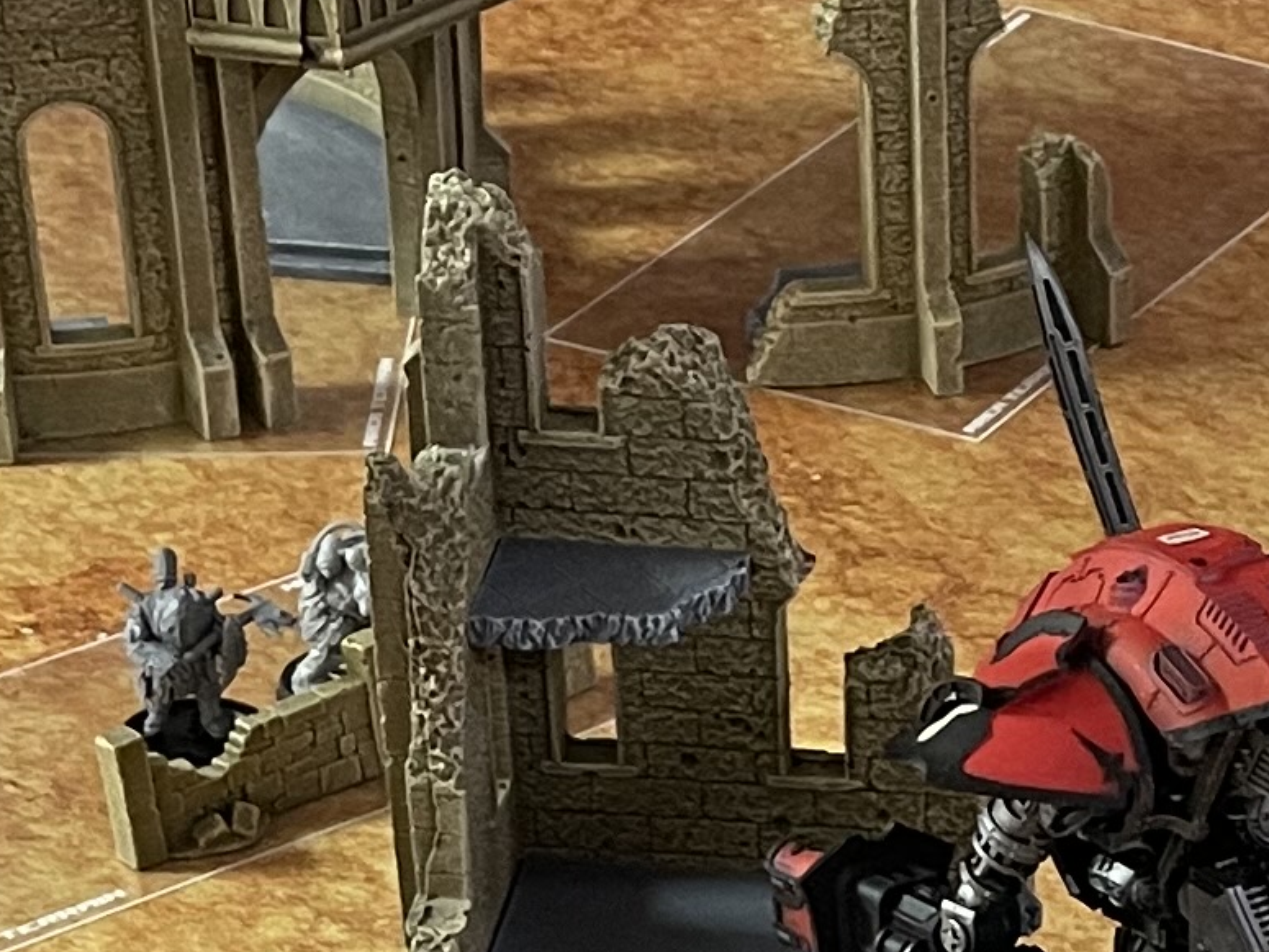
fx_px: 4768
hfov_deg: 14.8
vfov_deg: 10.8
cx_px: 1339
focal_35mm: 130
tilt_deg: -38.6
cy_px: 1618
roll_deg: -2.8
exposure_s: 1/60
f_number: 1.6
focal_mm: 5.1
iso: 250
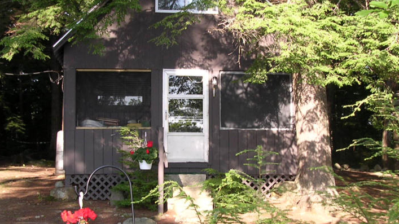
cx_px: 191
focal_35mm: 60
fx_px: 635
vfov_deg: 20.0
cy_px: 129
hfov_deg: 34.9
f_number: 2.8
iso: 100
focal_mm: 5.8
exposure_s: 1/152
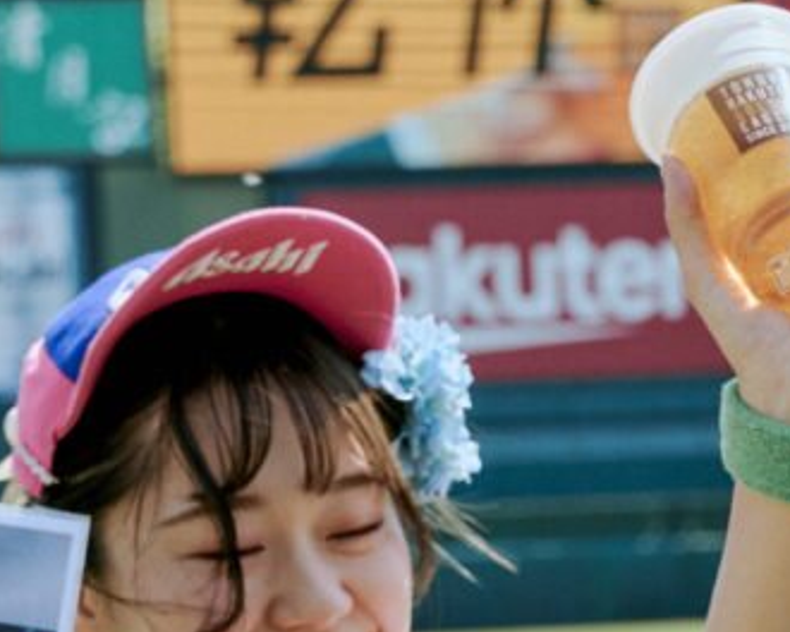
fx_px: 5588
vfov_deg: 6.4
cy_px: 694
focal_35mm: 239
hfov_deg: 8.0
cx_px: 1072
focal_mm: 70
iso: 400
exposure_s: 1/500
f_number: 8
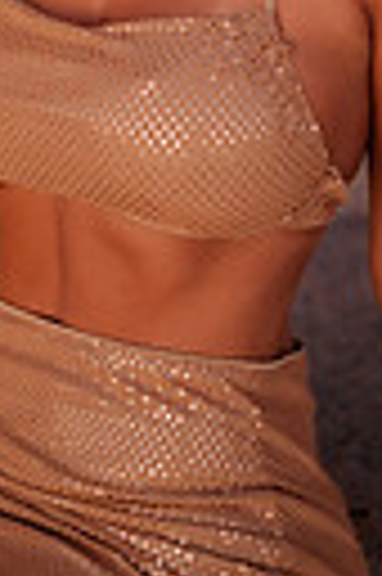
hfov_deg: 11.1
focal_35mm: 123
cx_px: 222
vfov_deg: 16.2
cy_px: -54
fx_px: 1963
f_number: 1.8
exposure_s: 1/200
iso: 800
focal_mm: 35
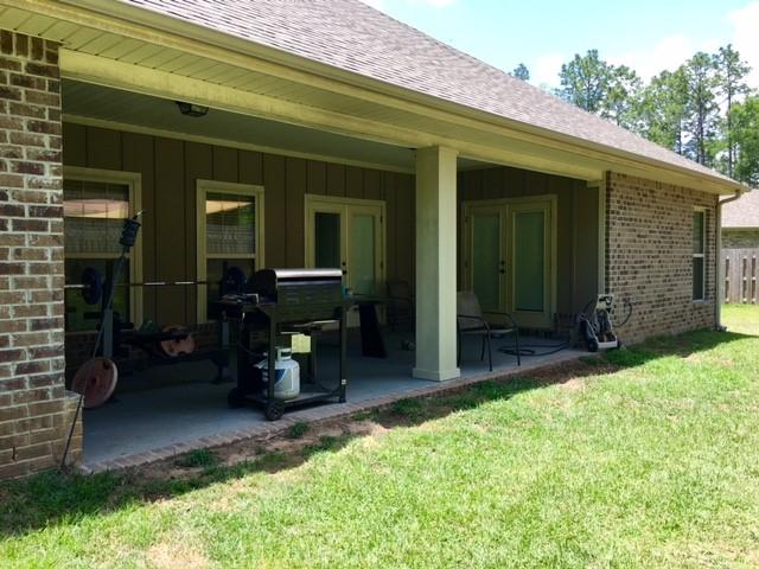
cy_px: 284
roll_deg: -0.4
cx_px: 380
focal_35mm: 29
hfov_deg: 61.7
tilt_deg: -0.4
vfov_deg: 48.2
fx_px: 636
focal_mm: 4.15
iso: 25
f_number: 2.2
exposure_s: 1/434
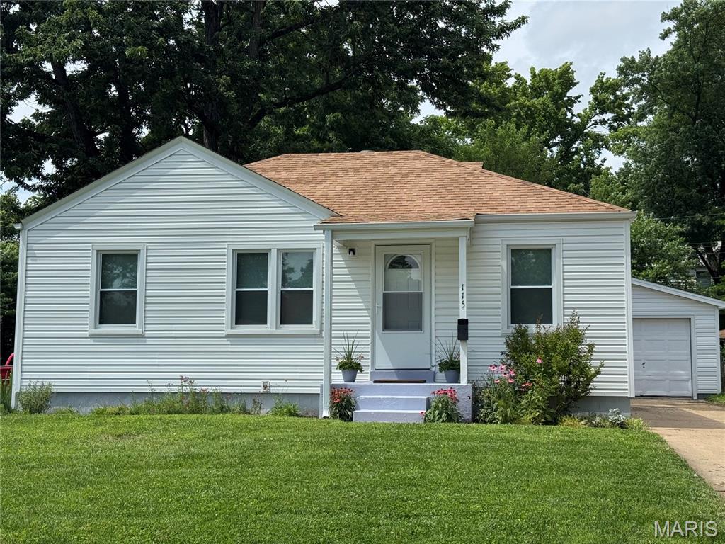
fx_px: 1005
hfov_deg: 39.7
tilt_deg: +5.7
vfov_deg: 30.3
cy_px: 272
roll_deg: -1.0
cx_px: 362
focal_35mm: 48
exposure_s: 1/4975
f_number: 1.78
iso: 64
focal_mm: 6.76
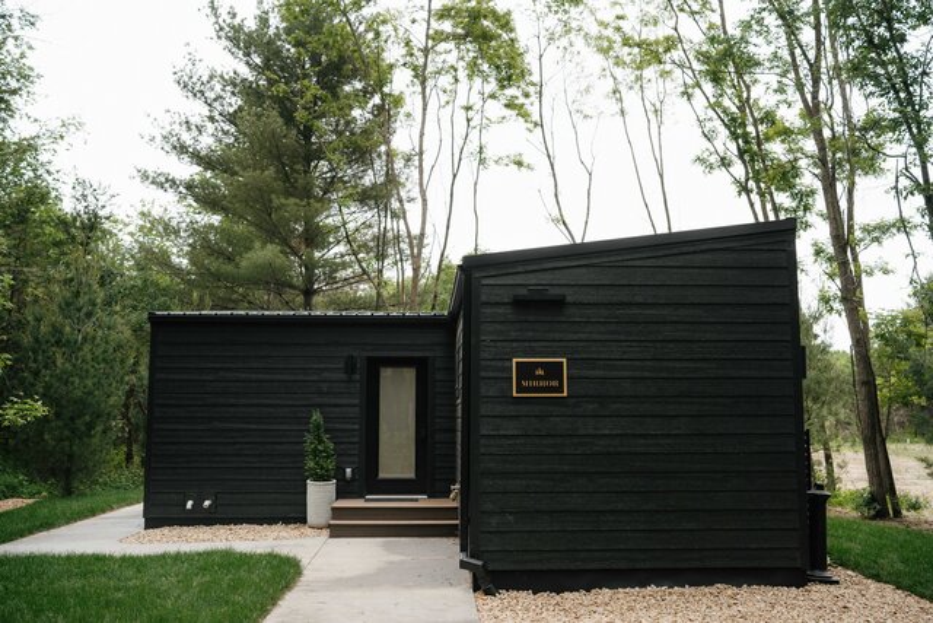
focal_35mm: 35
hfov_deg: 54.4
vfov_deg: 37.9
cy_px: 312
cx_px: 466
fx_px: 907
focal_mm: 35
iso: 100
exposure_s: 1/200
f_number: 2.8
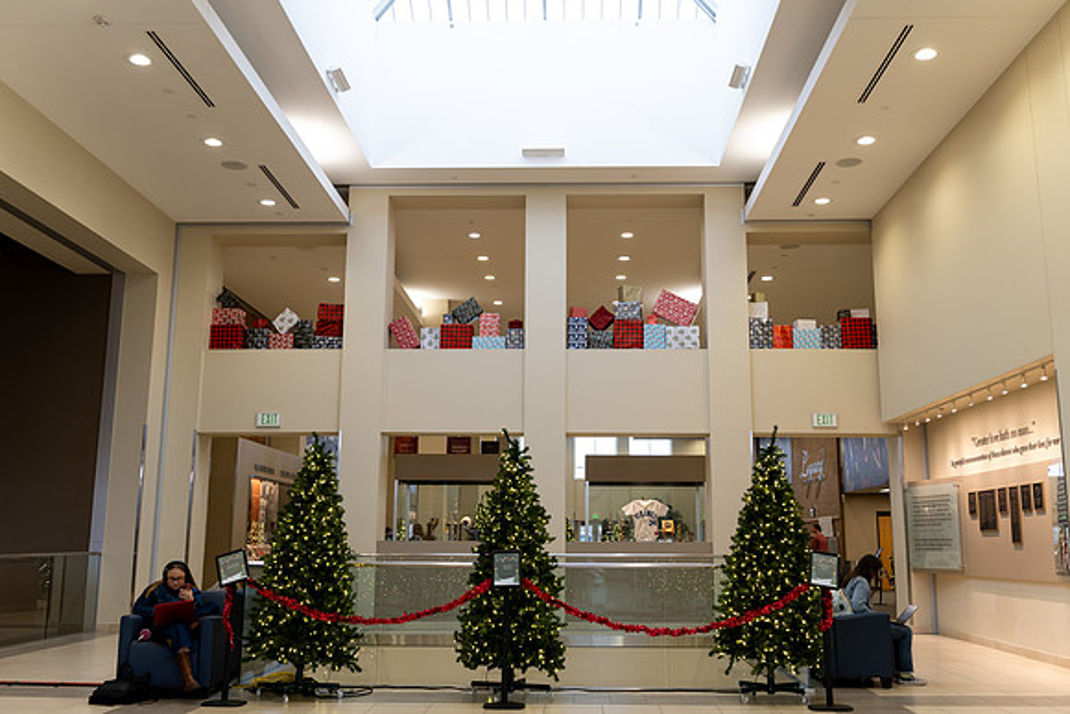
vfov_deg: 38.5
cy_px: 346
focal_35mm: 34
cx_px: 540
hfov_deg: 55.2
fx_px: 1022
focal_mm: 33
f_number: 2.8
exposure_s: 1/60
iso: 200
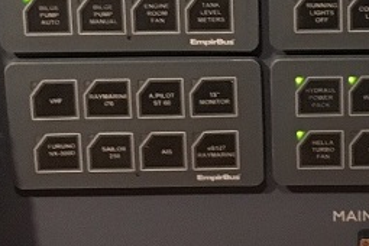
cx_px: 324
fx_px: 1291
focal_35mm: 126
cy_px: -194
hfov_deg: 16.1
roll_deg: +0.4
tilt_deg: -12.2
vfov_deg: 10.3
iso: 200
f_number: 2.2
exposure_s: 1/17
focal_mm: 4.15
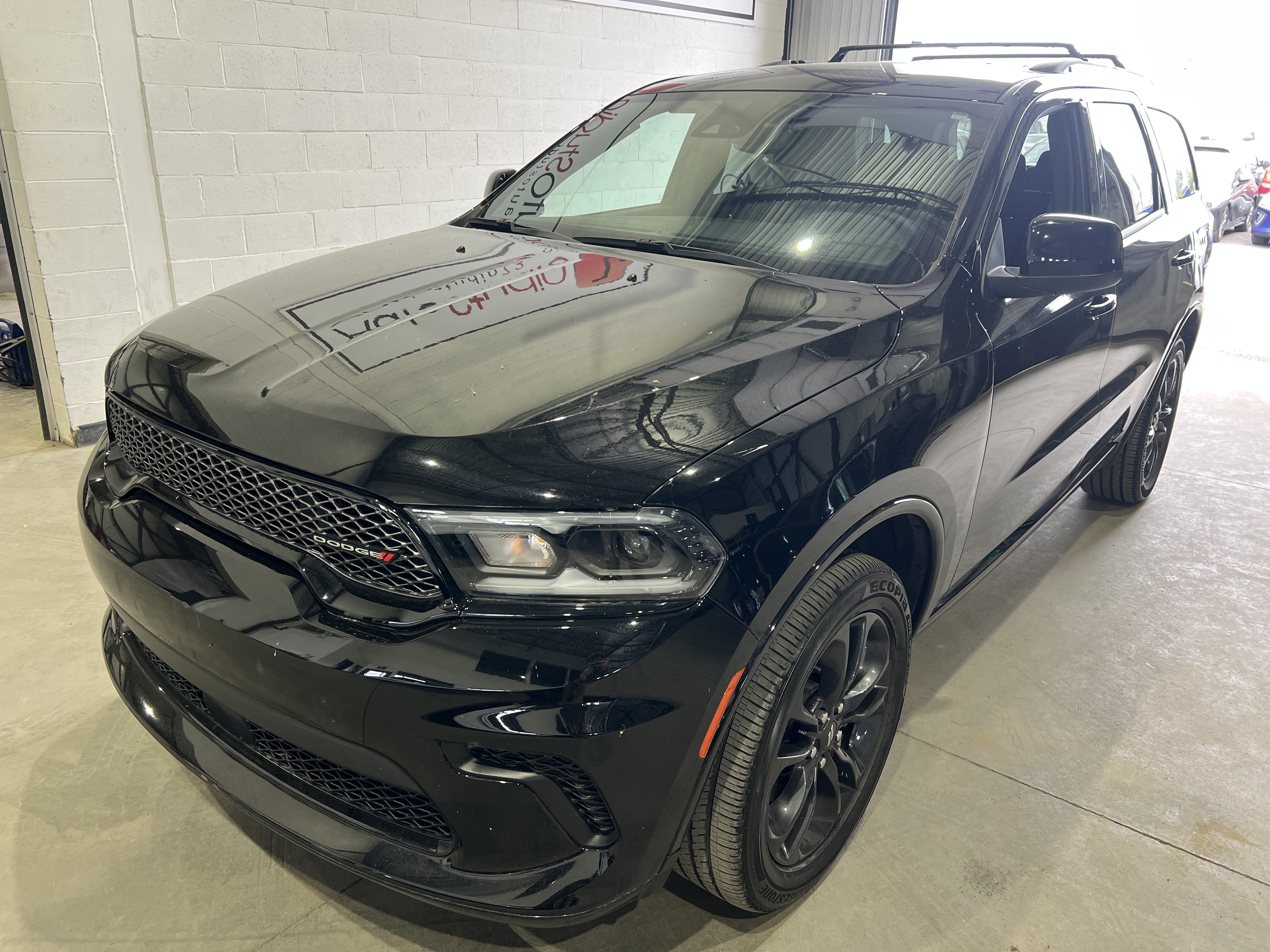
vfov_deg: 53.1
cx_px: 635
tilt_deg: -20.9
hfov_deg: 67.3
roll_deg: -0.9
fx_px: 954
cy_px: 476
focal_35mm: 26
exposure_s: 1/120
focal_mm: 5.7
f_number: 1.5
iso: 100
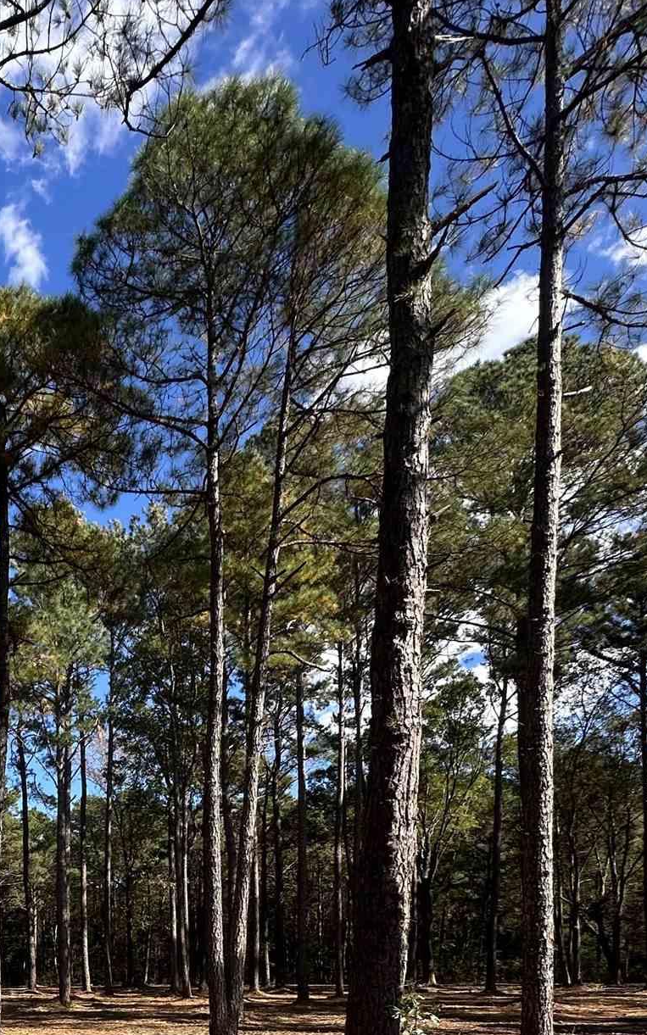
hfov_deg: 38.2
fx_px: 790
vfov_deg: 56.0
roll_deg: -0.5
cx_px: -36
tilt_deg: +2.9
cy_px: 959
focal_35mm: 28
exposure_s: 1/694
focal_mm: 2.22
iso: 40
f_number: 2.2
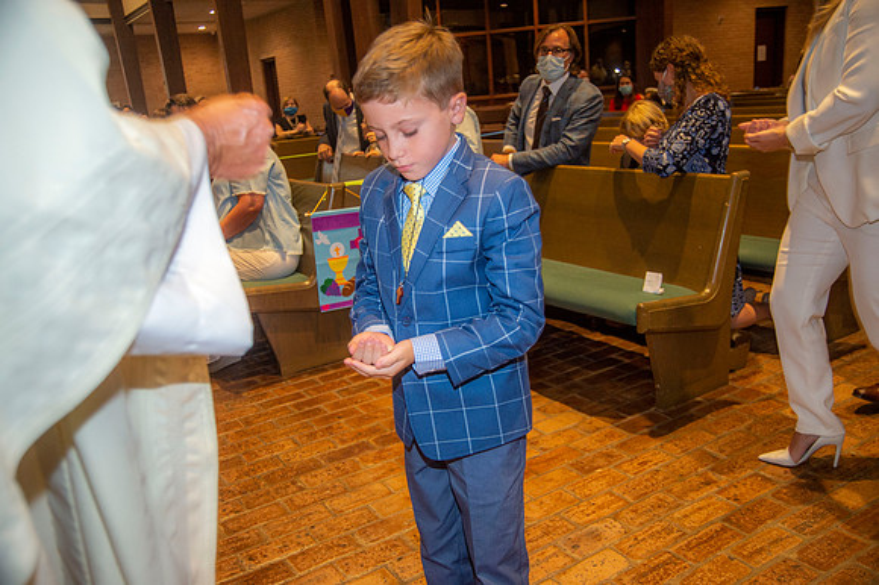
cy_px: 292
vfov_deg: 41.1
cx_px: 440
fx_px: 781
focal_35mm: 32
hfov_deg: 58.7
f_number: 4.5
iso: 1600
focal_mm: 32
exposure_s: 1/125
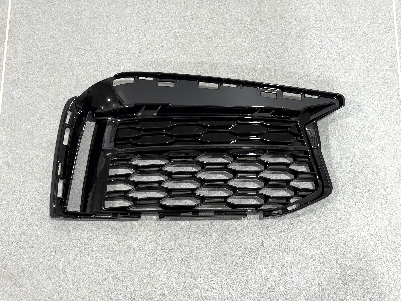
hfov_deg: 39.7
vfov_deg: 30.3
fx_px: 556
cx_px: 200
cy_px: 150
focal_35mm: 48
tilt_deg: -75.1
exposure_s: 1/100
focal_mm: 6.76
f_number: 1.78
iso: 125
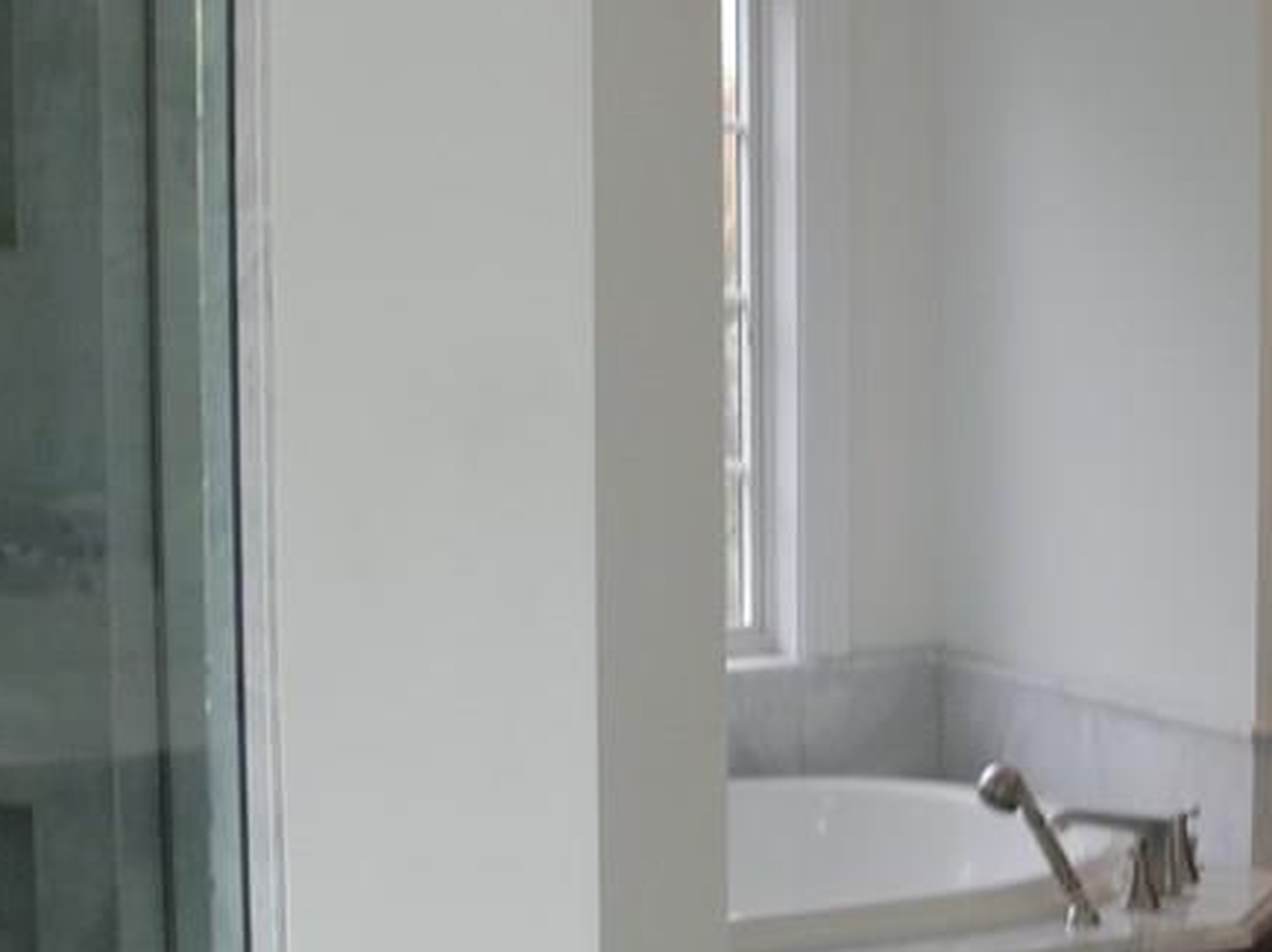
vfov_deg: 17.3
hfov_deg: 22.9
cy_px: 439
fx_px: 3122
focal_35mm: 85
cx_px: 876
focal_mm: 6.3
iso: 100
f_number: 2.8
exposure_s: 1/60
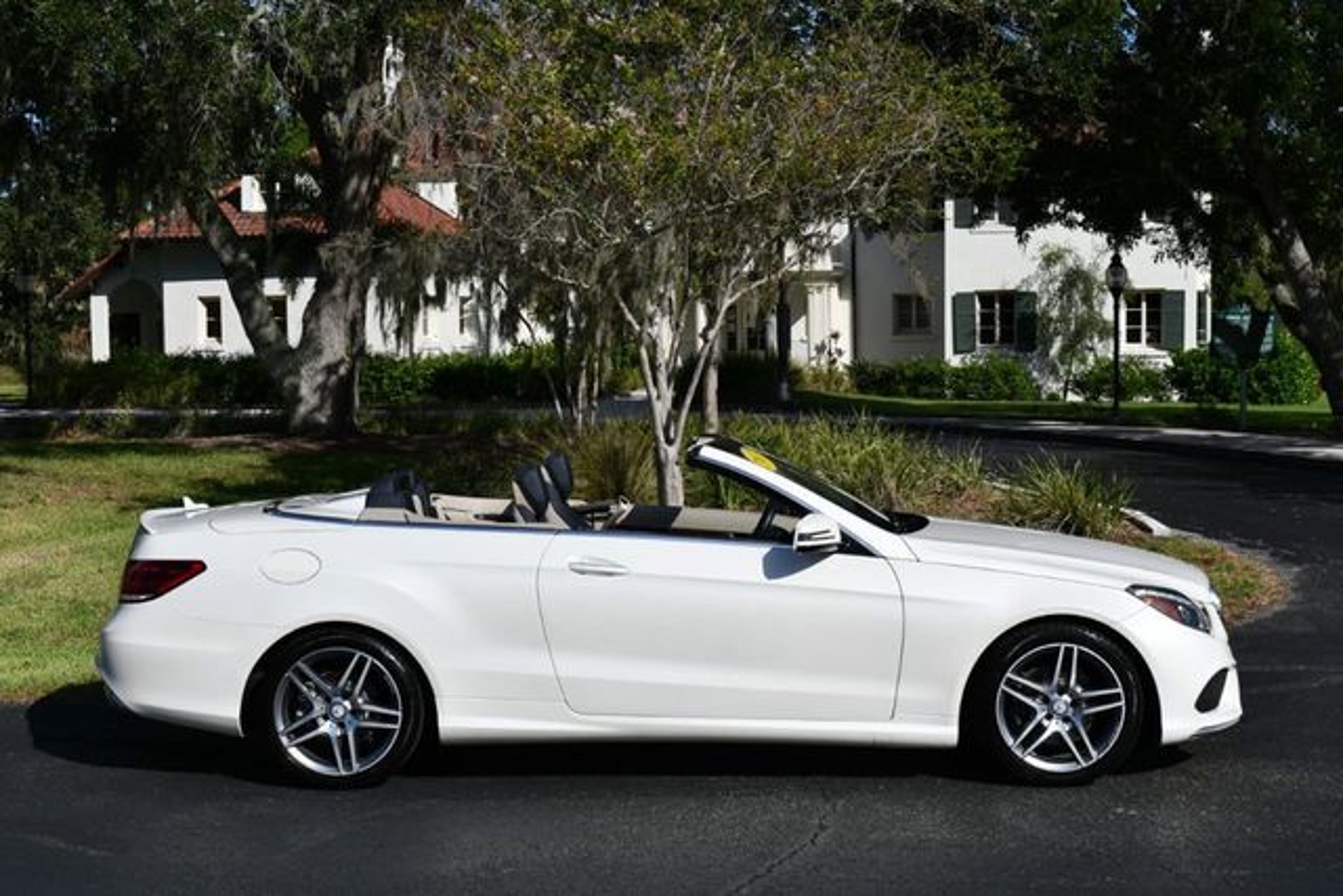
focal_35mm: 54
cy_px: 448
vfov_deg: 25.1
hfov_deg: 36.9
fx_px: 2015
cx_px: 672
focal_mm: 27
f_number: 10
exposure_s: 1/400
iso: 100
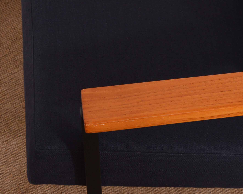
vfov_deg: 12.9
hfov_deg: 15.9
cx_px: 214
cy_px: 48
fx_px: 860
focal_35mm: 120
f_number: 5.6
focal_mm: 25
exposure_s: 1/100
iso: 100
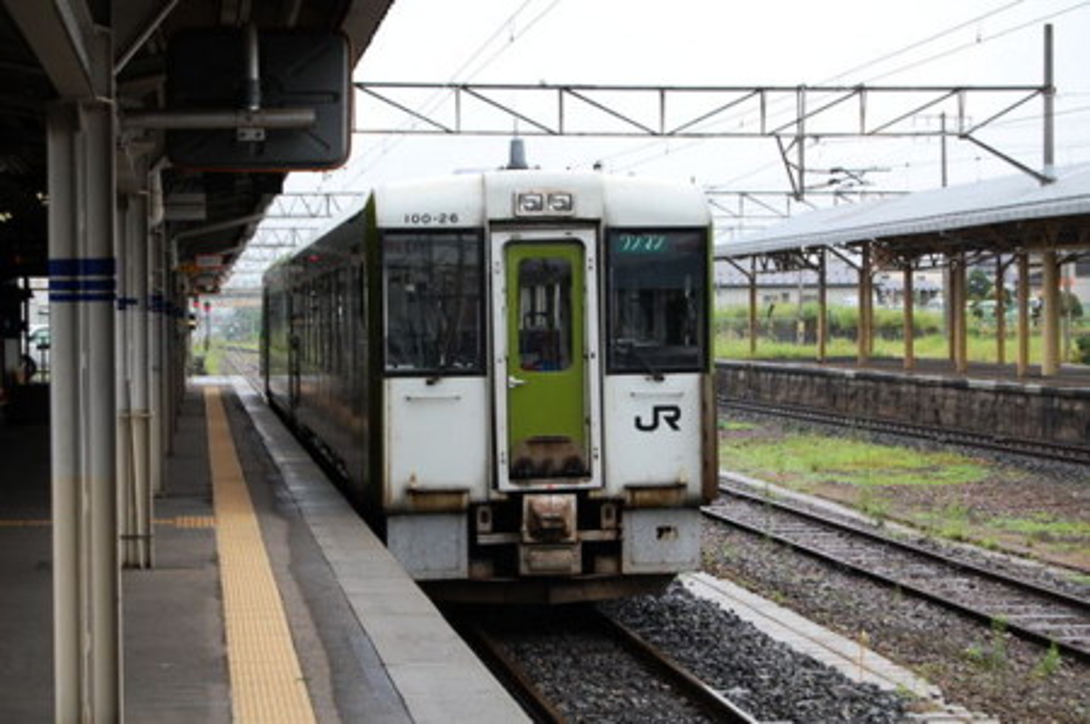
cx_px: 545
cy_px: 362
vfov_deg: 16.5
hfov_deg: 24.6
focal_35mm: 82
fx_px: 2495
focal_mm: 55
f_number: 8
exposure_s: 1/250
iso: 200
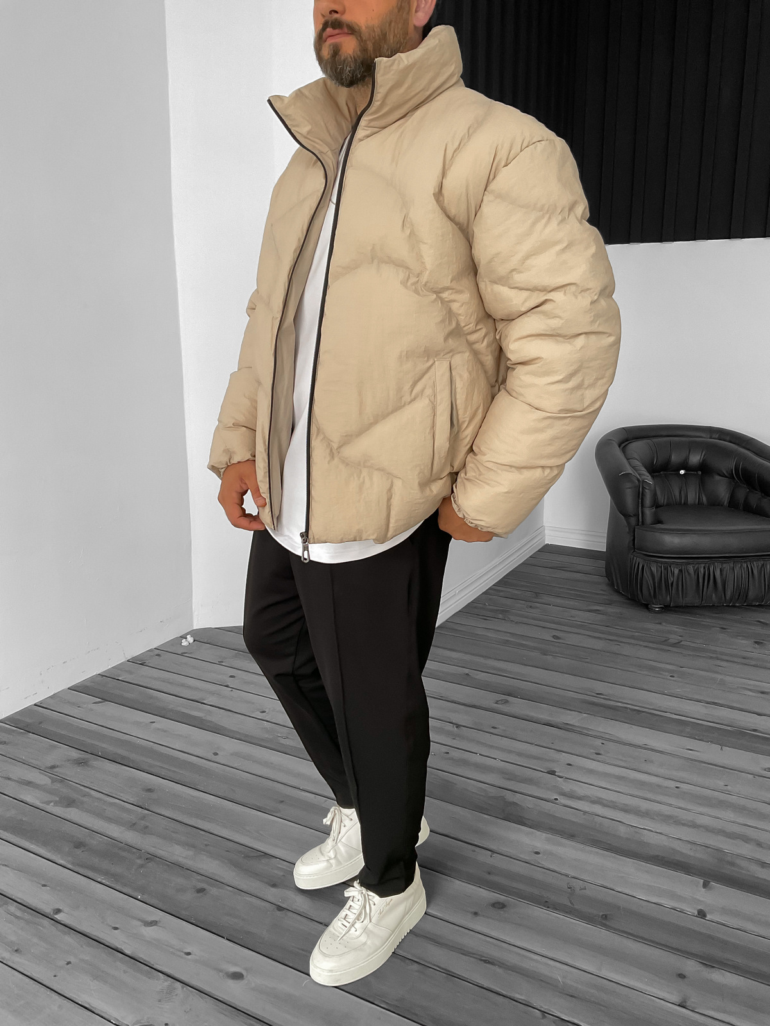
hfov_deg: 48.2
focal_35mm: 29
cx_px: 385
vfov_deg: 61.7
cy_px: 513
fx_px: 860
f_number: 1.8
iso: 64
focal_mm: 3
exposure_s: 1/90
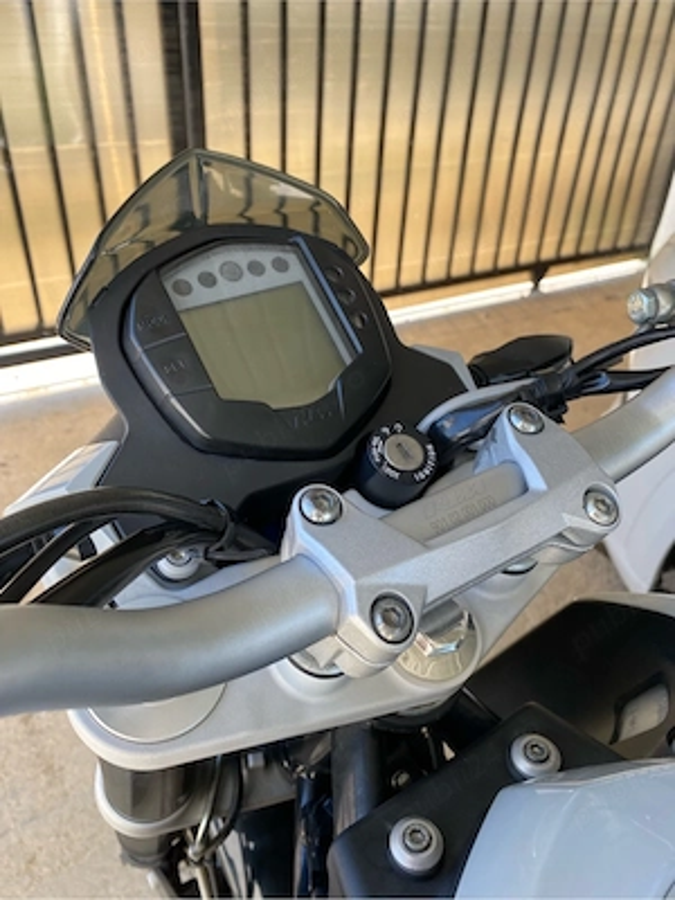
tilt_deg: -33.5
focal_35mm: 26
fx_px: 676
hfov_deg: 53.1
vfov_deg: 67.3
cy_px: 450
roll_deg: -3.7
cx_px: 338
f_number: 1.8
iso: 32
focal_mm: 4.25
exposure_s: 1/157
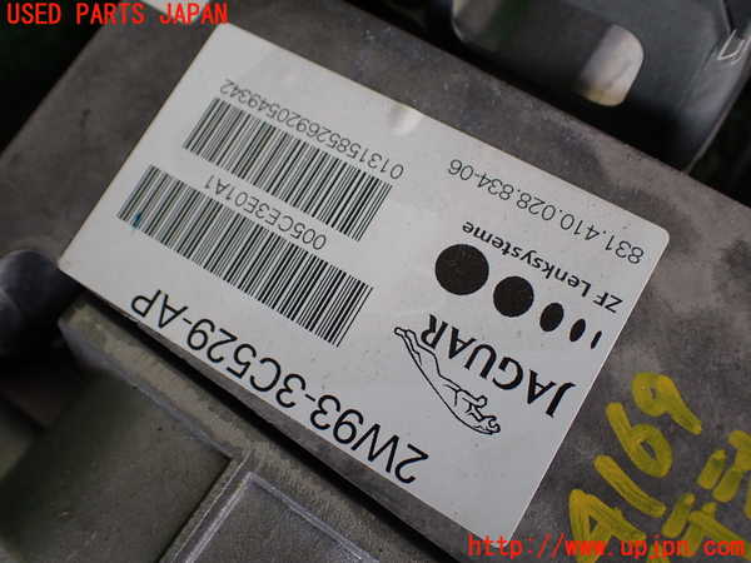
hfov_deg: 60.0
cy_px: 282
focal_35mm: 30
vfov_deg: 46.8
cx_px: 376
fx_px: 651
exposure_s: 1/125
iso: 160
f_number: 2.3
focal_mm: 5.4
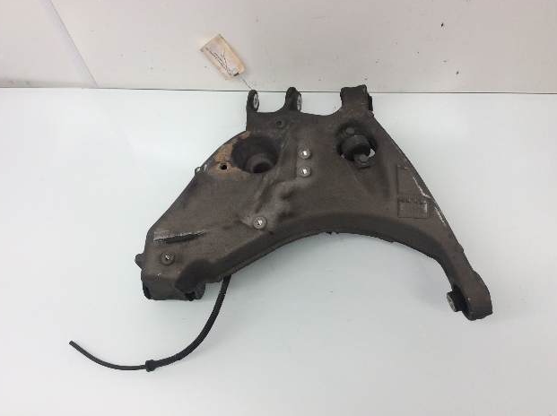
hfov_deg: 55.4
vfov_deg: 42.9
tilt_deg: -66.3
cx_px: 275
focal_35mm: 33
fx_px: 530
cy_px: 209
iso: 40
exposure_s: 1/60
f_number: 2.4
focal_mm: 3.3
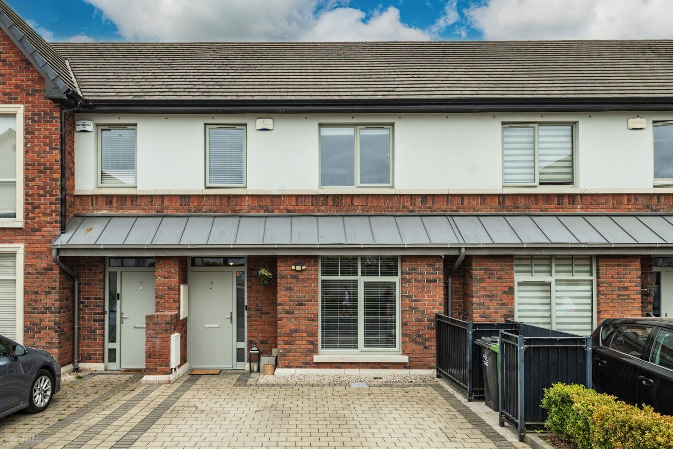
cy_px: 224
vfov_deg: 53.1
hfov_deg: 73.7
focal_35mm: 24
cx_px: 336
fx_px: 449
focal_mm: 24
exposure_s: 1/1000
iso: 500
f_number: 5.6
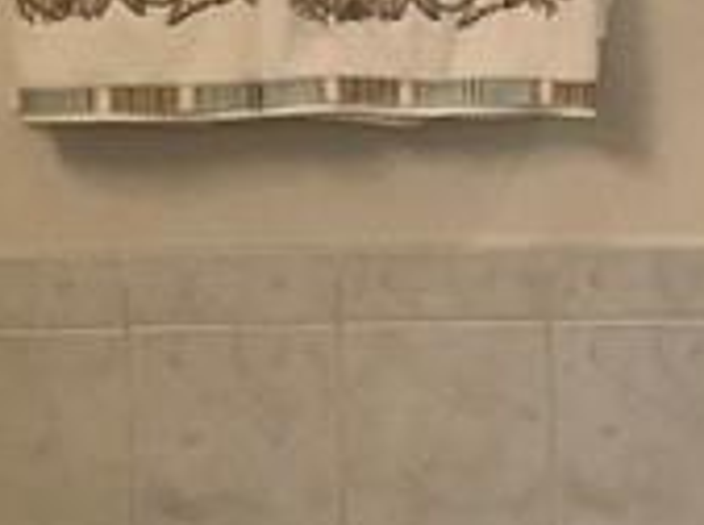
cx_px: 762
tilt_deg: -7.7
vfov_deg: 8.7
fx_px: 3450
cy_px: 154
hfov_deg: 11.5
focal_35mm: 170
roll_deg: -1.0
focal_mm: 3.99
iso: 32
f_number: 1.8
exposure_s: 1/30
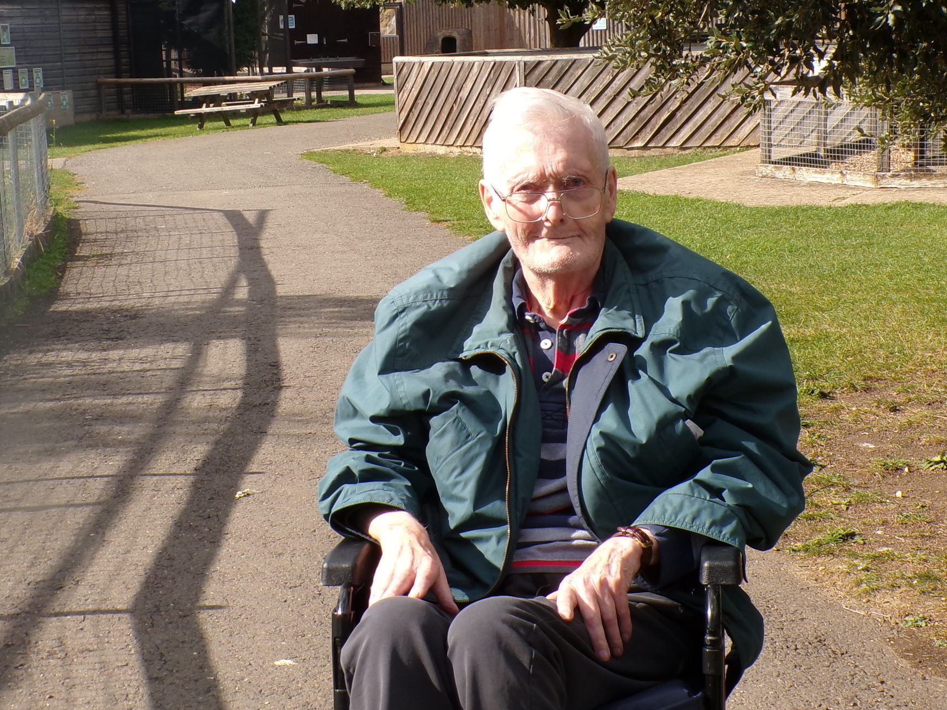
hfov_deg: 26.6
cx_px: 559
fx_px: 1997
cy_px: 287
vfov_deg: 20.1
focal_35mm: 73
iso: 100
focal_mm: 8.7
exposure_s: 1/250
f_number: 5.3
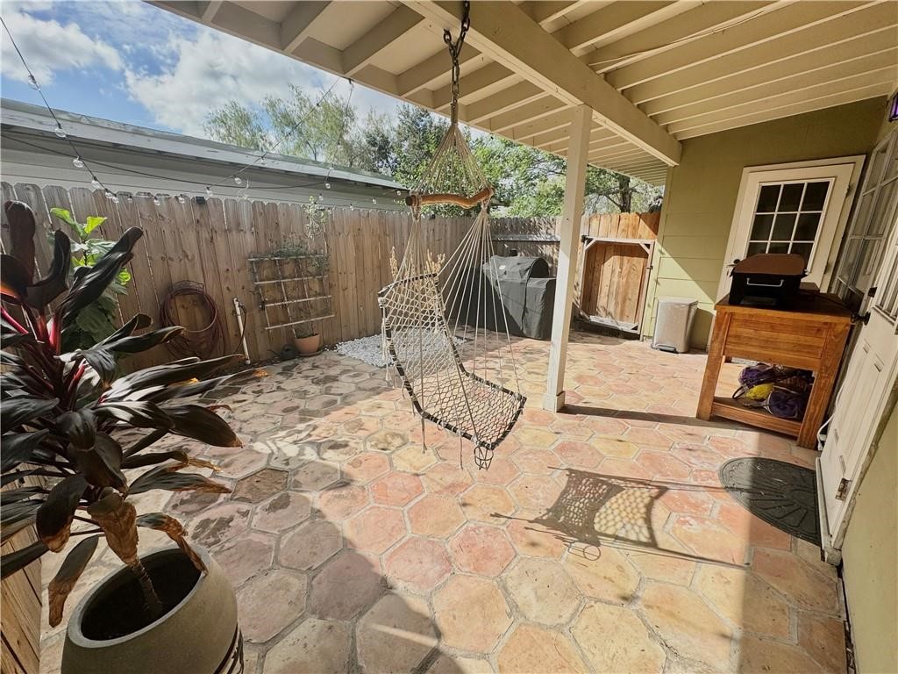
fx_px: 363
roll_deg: -0.9
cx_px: 449
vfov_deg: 85.7
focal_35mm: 14
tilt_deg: -15.9
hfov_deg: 102.1
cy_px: 337
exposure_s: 1/1536
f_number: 2.2
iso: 50
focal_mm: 2.22
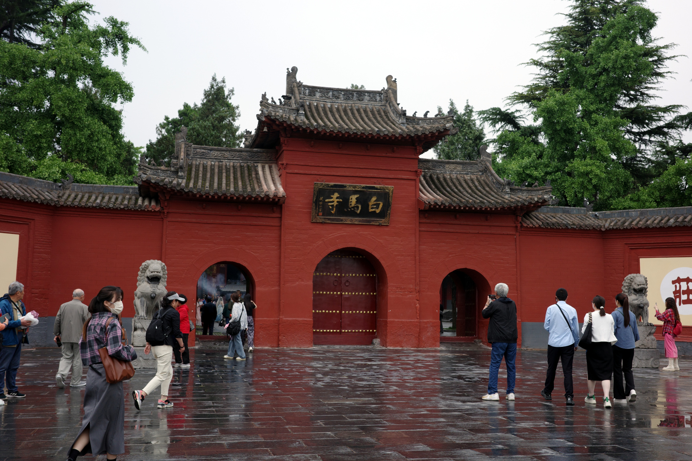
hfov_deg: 48.5
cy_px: 230
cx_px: 346
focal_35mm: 40
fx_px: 769
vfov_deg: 33.4
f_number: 5
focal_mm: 26
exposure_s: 1/400
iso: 200
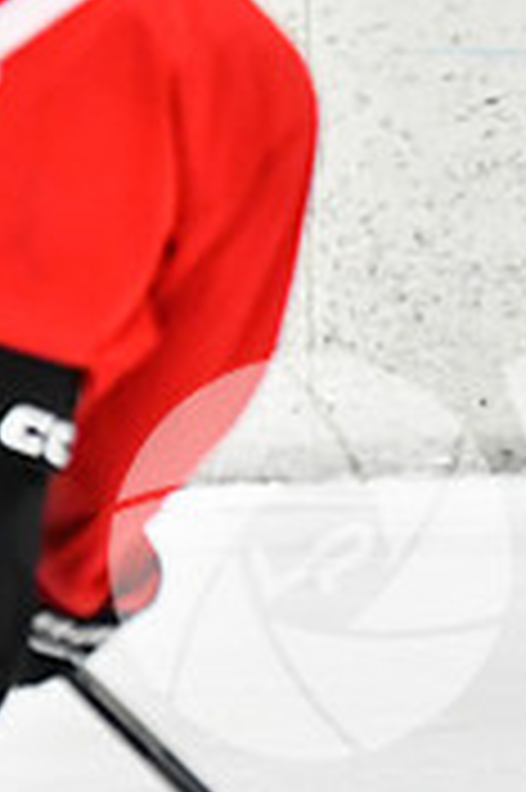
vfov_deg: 3.3
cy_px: 97
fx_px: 13606
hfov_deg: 2.2
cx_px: 1106
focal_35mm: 620
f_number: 2.8
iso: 5000
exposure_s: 1/1250
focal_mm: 125
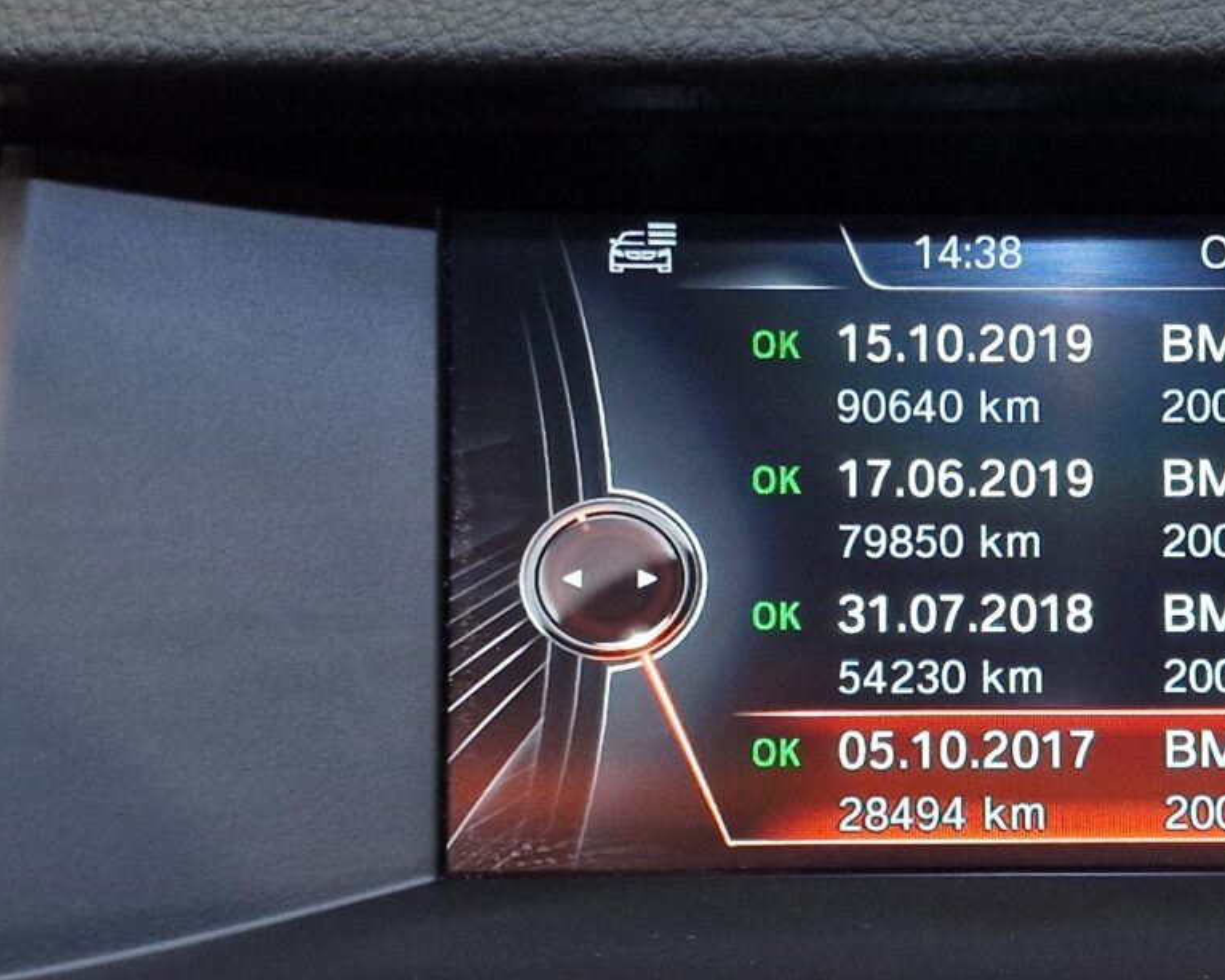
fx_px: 2719
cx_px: 993
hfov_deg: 24.9
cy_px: 623
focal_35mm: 75
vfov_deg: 20.4
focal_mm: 6.4
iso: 320
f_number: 1.8
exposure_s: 1/50
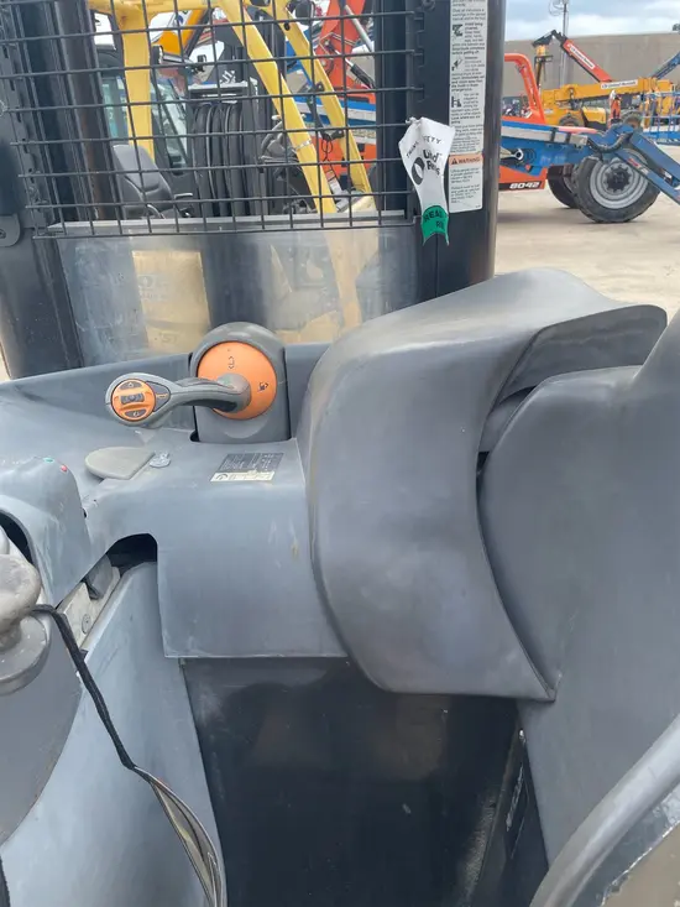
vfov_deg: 67.3
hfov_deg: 53.1
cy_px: 454
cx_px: 340
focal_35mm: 26
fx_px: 681
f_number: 1.6
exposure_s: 1/855
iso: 32
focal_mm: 4.2
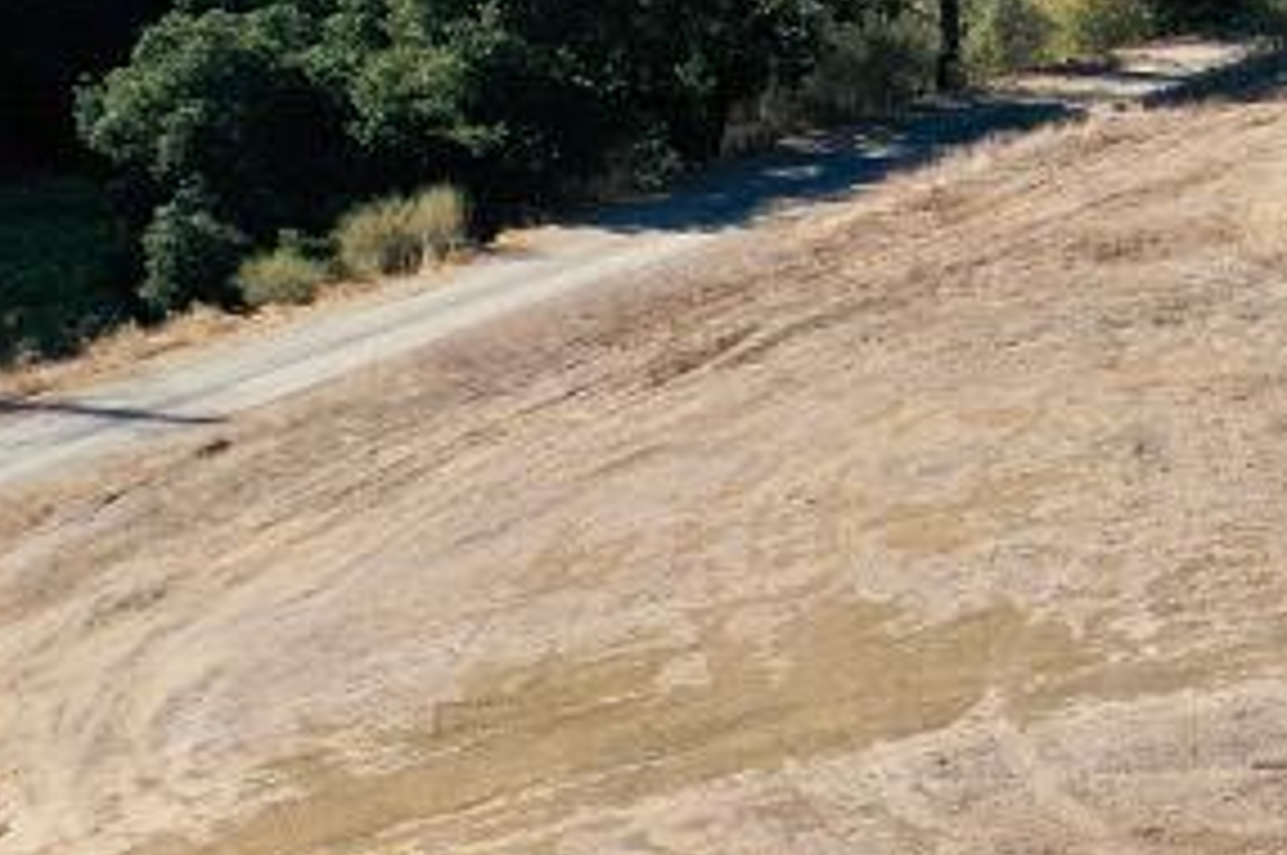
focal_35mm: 147
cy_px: 356
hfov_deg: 12.5
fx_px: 5249
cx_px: 2462
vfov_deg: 9.3
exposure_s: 1/1600
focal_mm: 10.26
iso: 100
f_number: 2.8
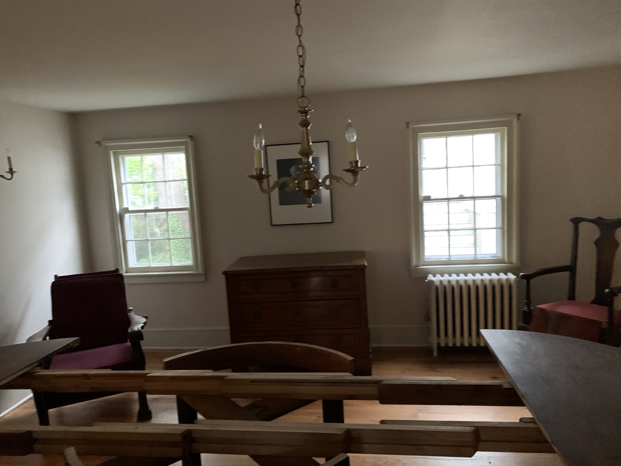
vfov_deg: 53.1
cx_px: 310
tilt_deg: -6.0
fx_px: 466
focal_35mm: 26
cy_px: 233
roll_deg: +4.2
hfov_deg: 67.3
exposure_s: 1/30
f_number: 1.8
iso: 800
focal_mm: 4.25
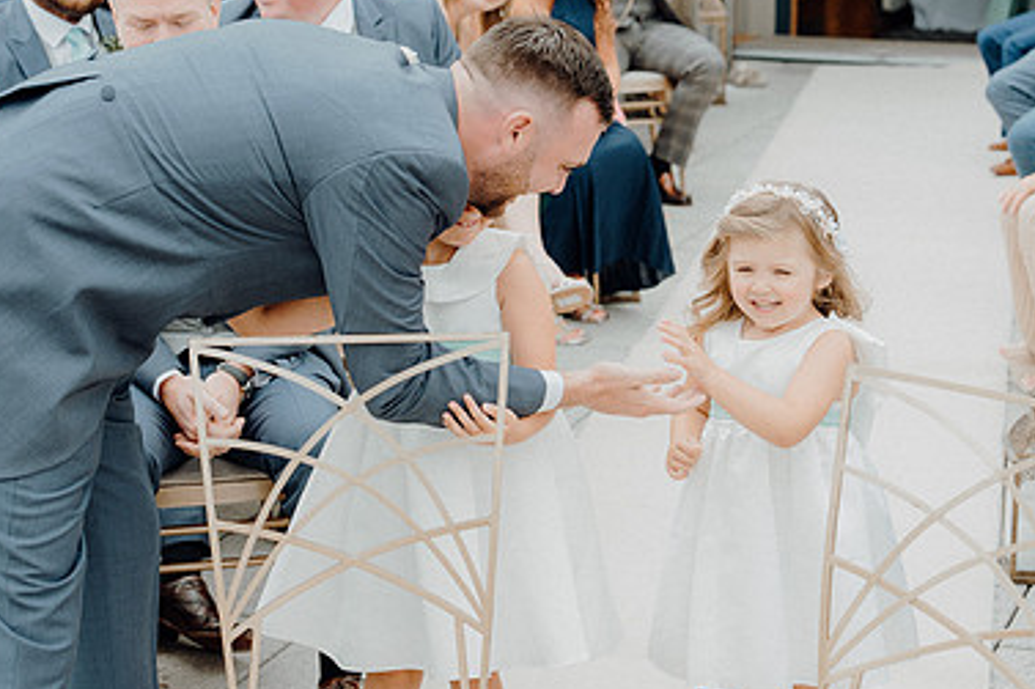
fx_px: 2213
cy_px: 292
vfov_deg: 17.7
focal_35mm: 77
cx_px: 472
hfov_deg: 26.3
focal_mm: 50
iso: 125
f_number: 3.5
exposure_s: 1/400
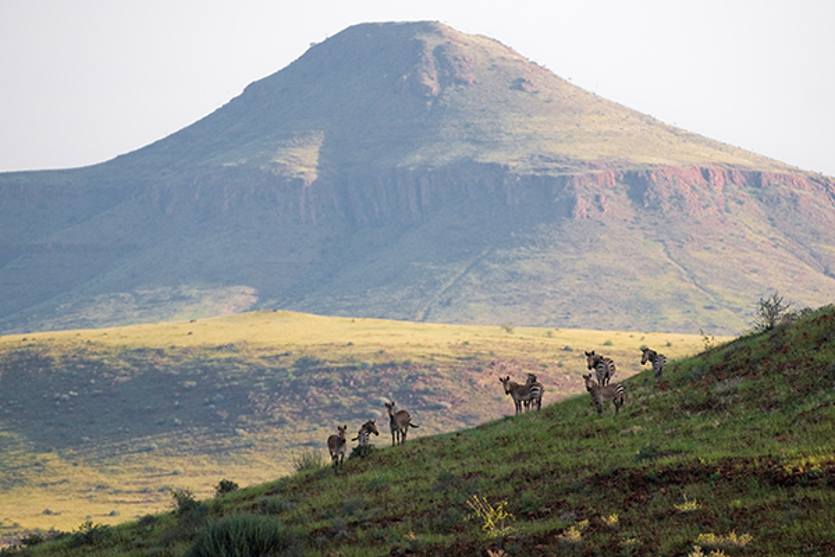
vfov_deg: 3.1
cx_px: 418
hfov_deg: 4.6
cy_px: 278
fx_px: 10437
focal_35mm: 450
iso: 800
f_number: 4
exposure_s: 1/2000
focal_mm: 300
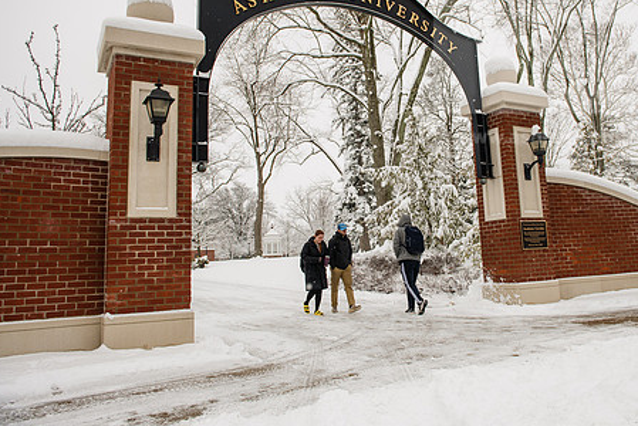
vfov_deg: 42.1
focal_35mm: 31
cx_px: 391
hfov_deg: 59.6
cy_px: 167
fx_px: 550
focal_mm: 24
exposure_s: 1/500
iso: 125
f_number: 4
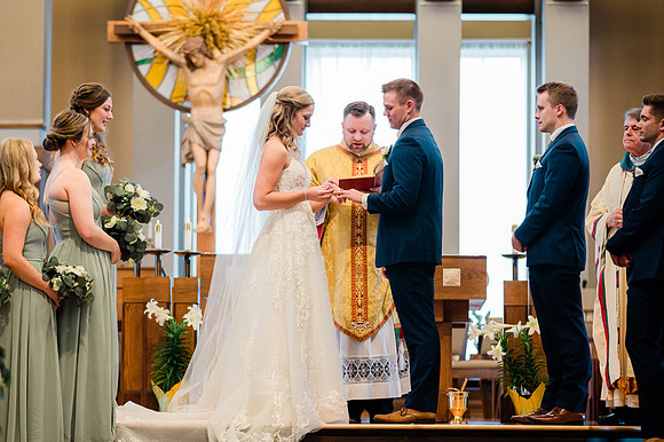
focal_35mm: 129
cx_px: 285
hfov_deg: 15.9
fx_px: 2382
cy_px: 215
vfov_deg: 10.6
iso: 1000
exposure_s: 1/250
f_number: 2.8
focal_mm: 112
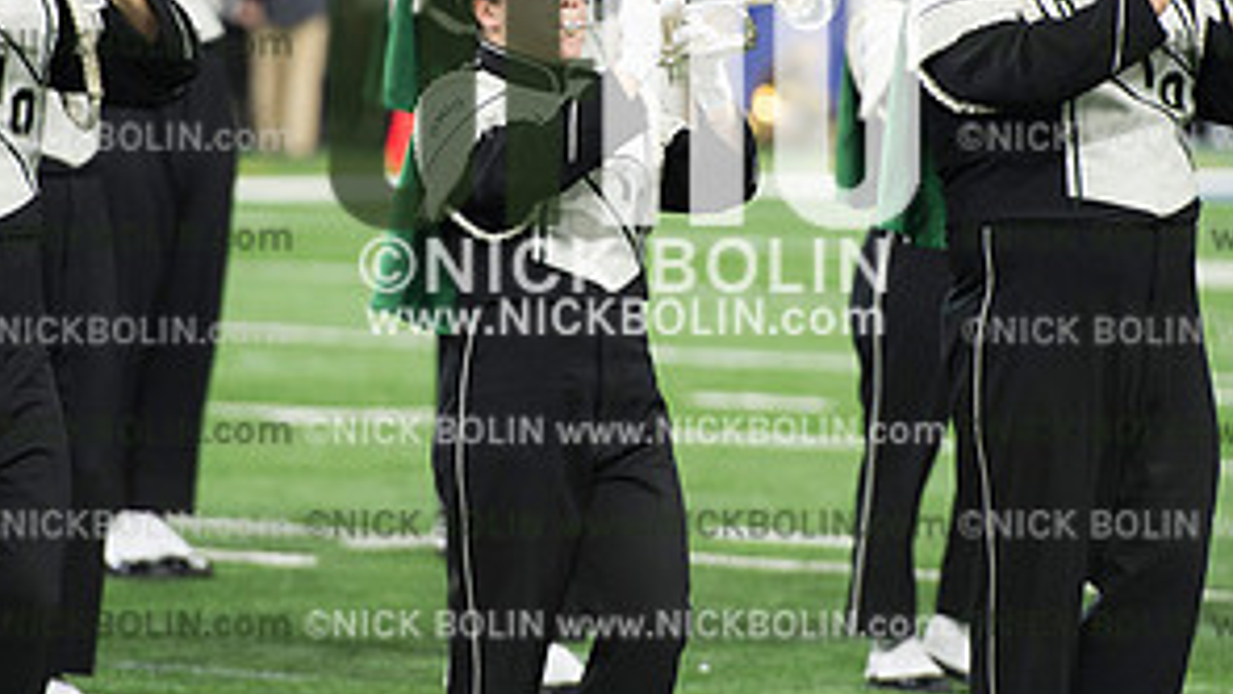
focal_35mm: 411
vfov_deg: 3.0
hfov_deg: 5.3
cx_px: 623
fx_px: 13439
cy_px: 138
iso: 2500
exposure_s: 1/1000
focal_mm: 200
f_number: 3.5
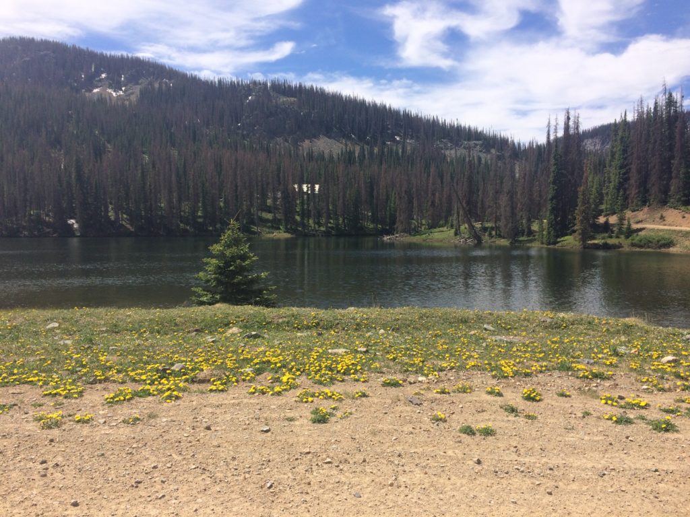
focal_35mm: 29
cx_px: 345
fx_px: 578
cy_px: 258
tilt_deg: -3.0
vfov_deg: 48.2
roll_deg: +1.1
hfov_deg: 61.7
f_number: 2.2
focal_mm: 4.15
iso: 32
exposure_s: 1/2415
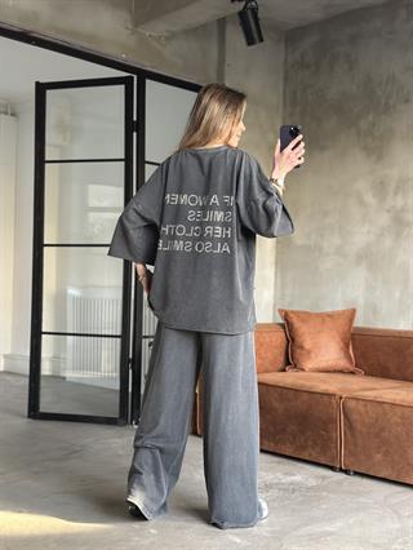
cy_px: 275
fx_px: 763
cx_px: 206
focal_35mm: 48
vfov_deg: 39.6
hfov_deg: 30.3
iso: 400
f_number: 1.78
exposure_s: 1/60
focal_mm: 6.86
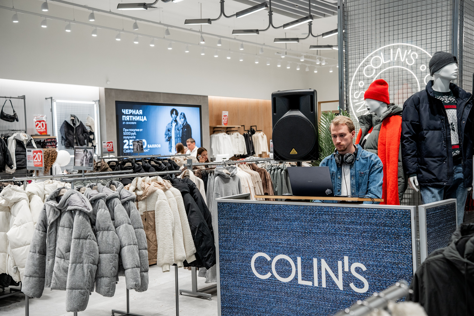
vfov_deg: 31.9
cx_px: 237
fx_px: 553
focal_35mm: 42
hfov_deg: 46.4
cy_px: 158
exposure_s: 1/320
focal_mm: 42
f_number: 4
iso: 1250
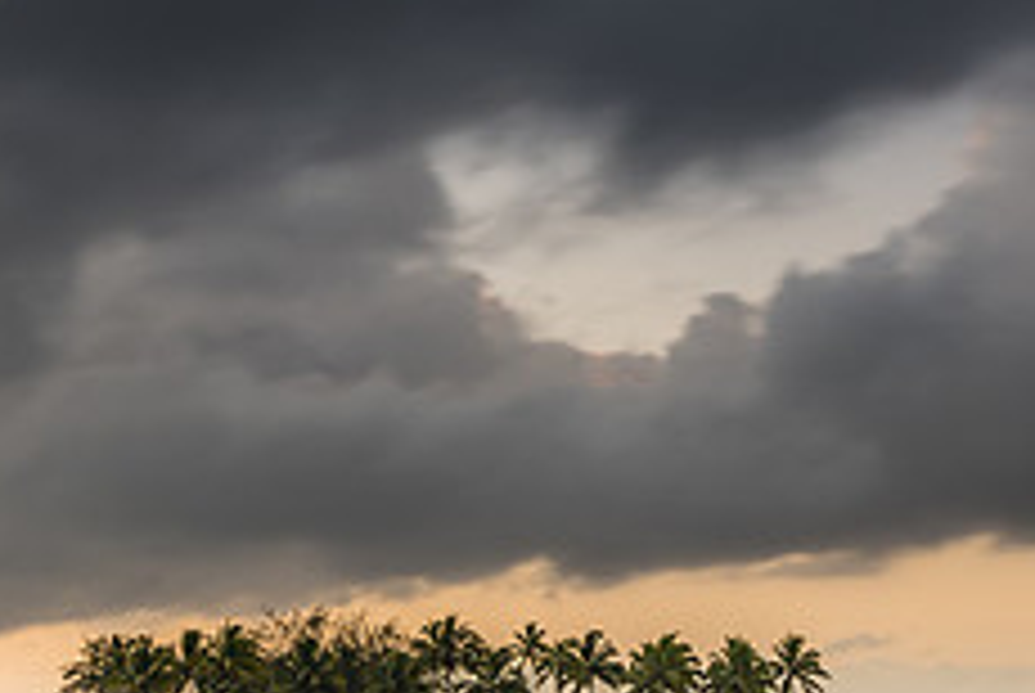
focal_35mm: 63
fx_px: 1814
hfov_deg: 31.8
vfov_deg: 21.6
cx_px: 432
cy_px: 358
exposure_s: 4
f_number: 8
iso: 100
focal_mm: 16
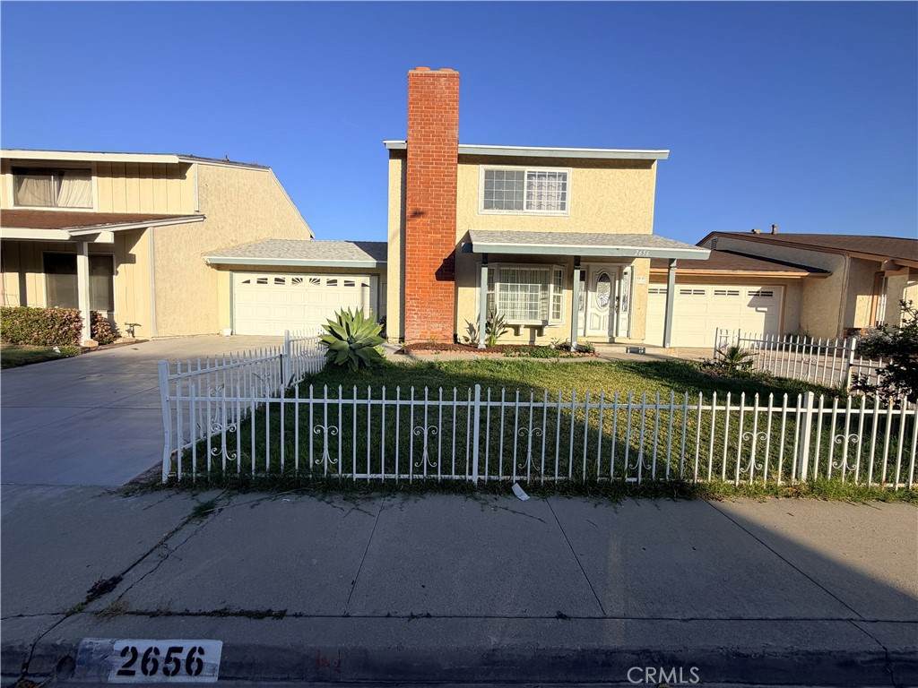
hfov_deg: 102.1
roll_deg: -0.9
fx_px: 371
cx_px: 459
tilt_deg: -4.0
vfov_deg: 85.7
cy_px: 344
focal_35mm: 14
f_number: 2.2
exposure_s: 1/770
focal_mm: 2.22
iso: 20
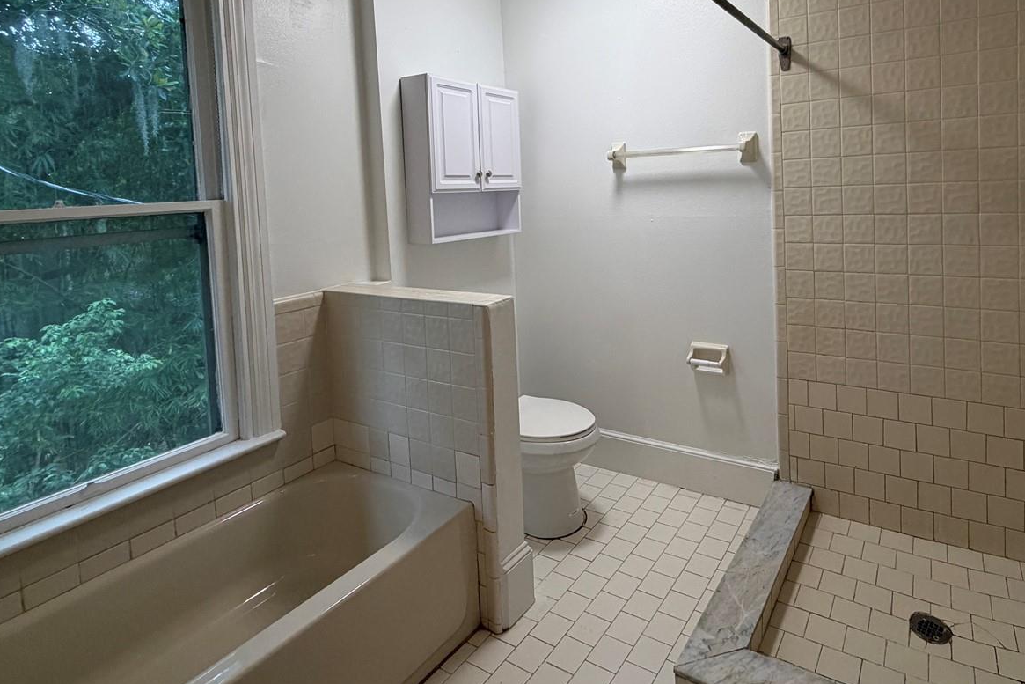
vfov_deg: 59.9
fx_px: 569
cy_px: 209
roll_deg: +2.6
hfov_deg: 82.8
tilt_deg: -2.6
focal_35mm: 20
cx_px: 623
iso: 200
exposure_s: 1/120
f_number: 2.2
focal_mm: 2.22
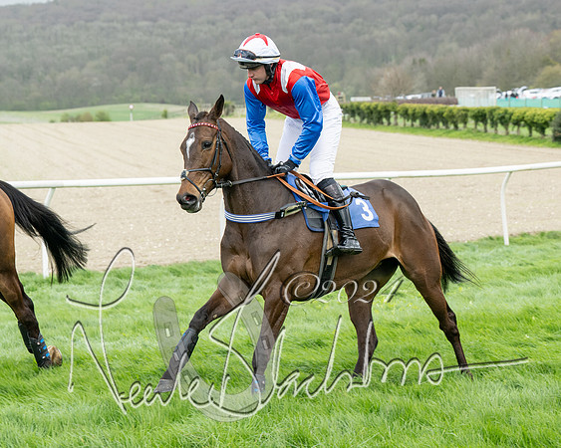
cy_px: 260
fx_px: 1803
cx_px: 273
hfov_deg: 17.7
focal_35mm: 109
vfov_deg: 14.2
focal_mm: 74
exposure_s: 1/640
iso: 400
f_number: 5
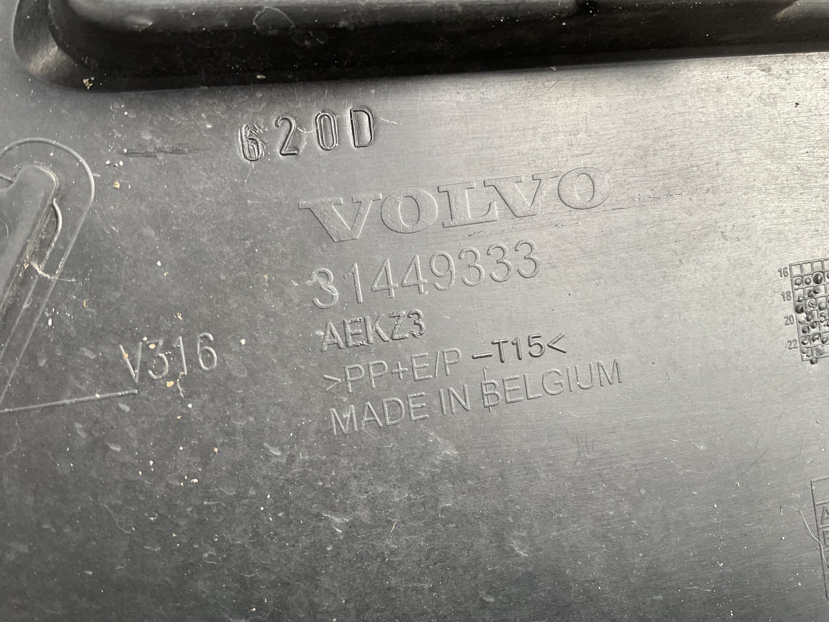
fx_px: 695
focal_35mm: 29
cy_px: 311
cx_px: 414
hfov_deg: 61.7
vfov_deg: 48.2
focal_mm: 3
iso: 64
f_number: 1.8
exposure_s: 1/120
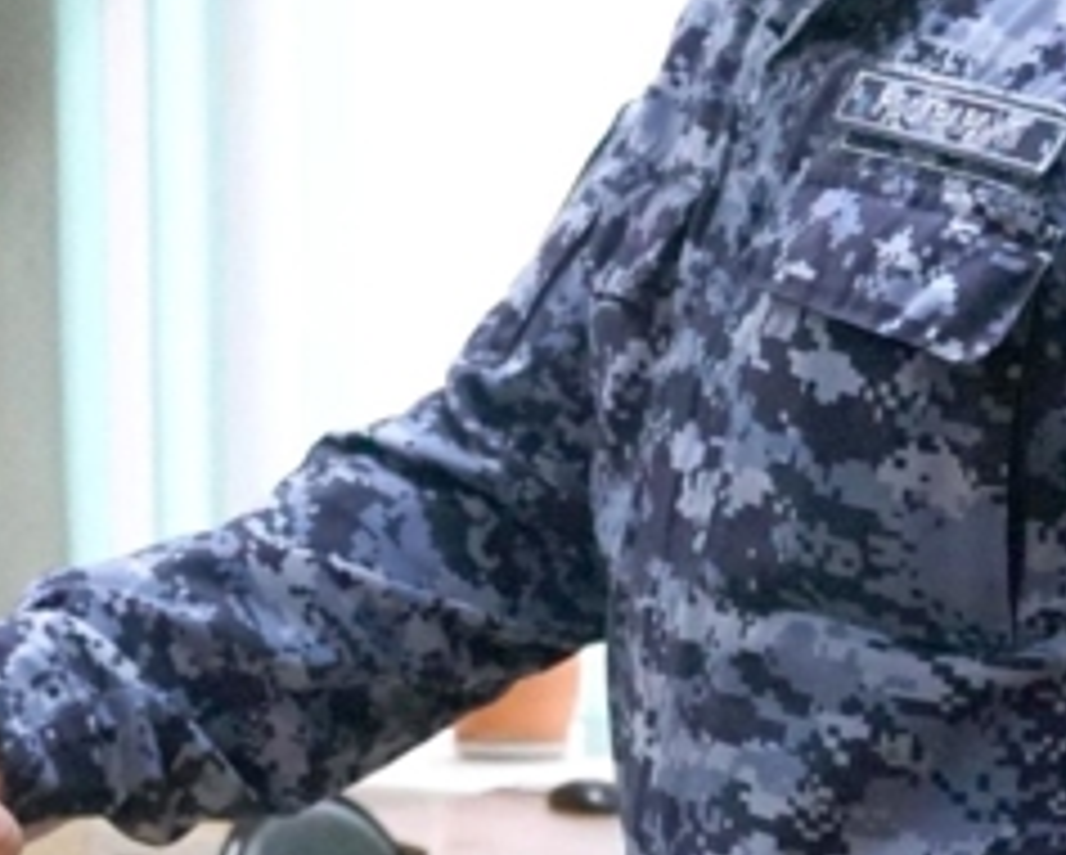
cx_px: 45
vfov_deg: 17.1
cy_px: 117
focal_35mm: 89
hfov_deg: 20.9
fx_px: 2810
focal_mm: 20
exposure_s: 1/160
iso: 4000
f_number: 4
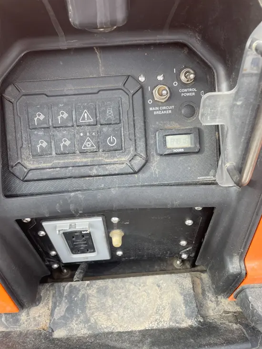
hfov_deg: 53.1
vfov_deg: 67.3
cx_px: 131
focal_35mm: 26
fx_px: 262
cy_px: 174
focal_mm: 4.2
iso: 32
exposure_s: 1/329
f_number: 1.6
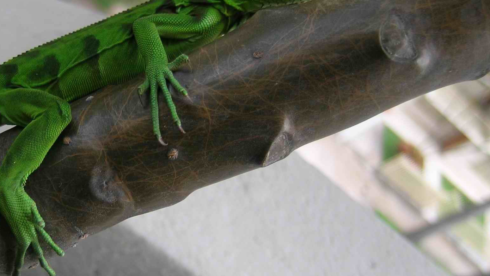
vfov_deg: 23.4
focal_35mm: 51
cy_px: 84
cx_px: 138
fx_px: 663
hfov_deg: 39.7
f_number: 2.8
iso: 50
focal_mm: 5.8
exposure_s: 1/31.4
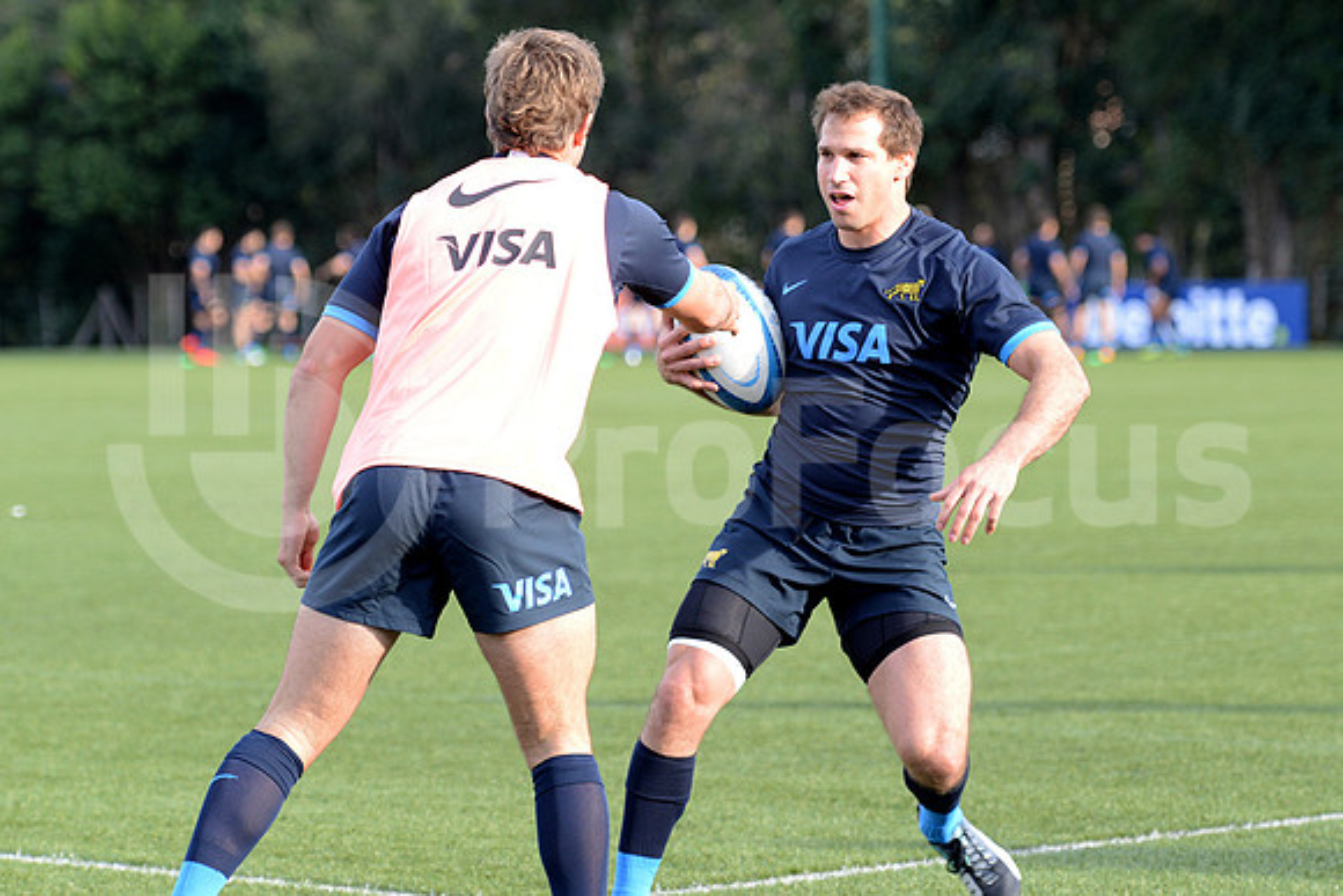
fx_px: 5224
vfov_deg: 9.8
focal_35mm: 140
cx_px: 672
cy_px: 448
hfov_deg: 14.7
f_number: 4
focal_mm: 140
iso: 800
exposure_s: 1/800
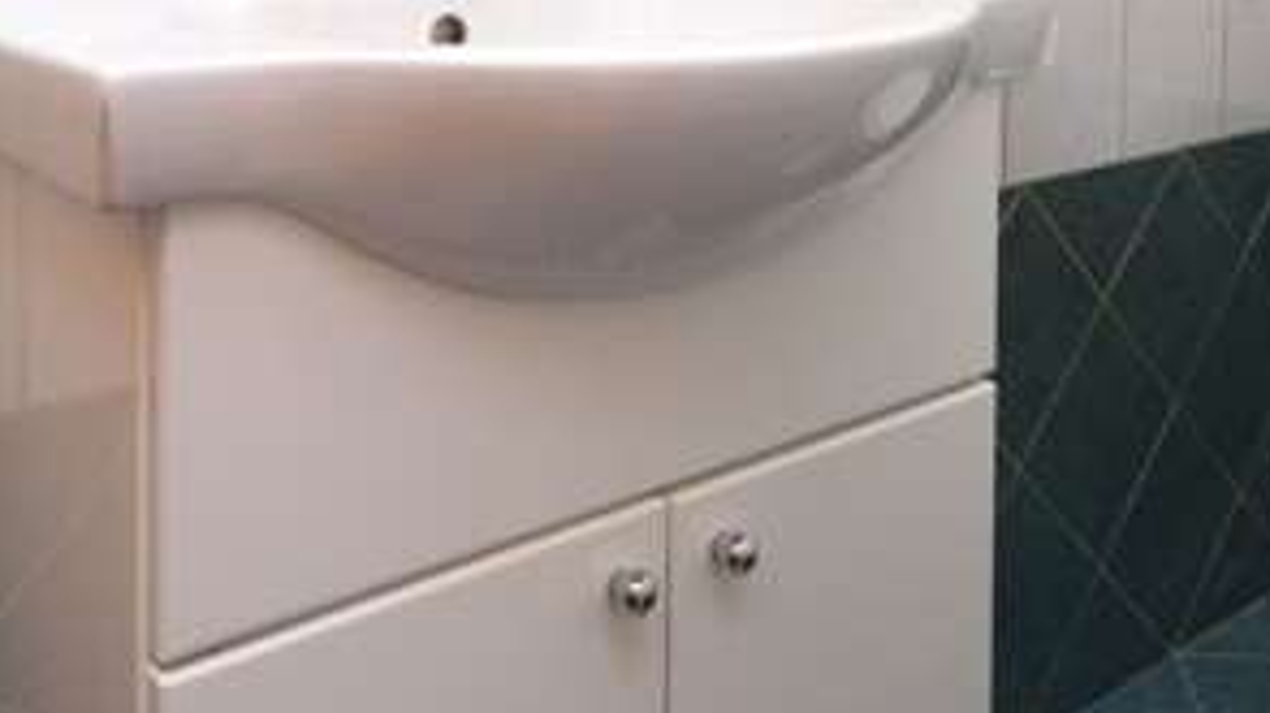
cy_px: -149
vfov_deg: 25.8
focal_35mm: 41
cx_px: 678
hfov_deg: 49.4
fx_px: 1380
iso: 1600
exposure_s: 1/160
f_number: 7.1
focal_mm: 10
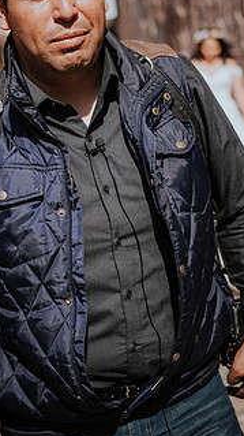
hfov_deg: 16.9
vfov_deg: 29.6
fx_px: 818
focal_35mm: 71
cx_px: 91
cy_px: 159
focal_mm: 32
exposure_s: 1/2500
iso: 100
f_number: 1.8
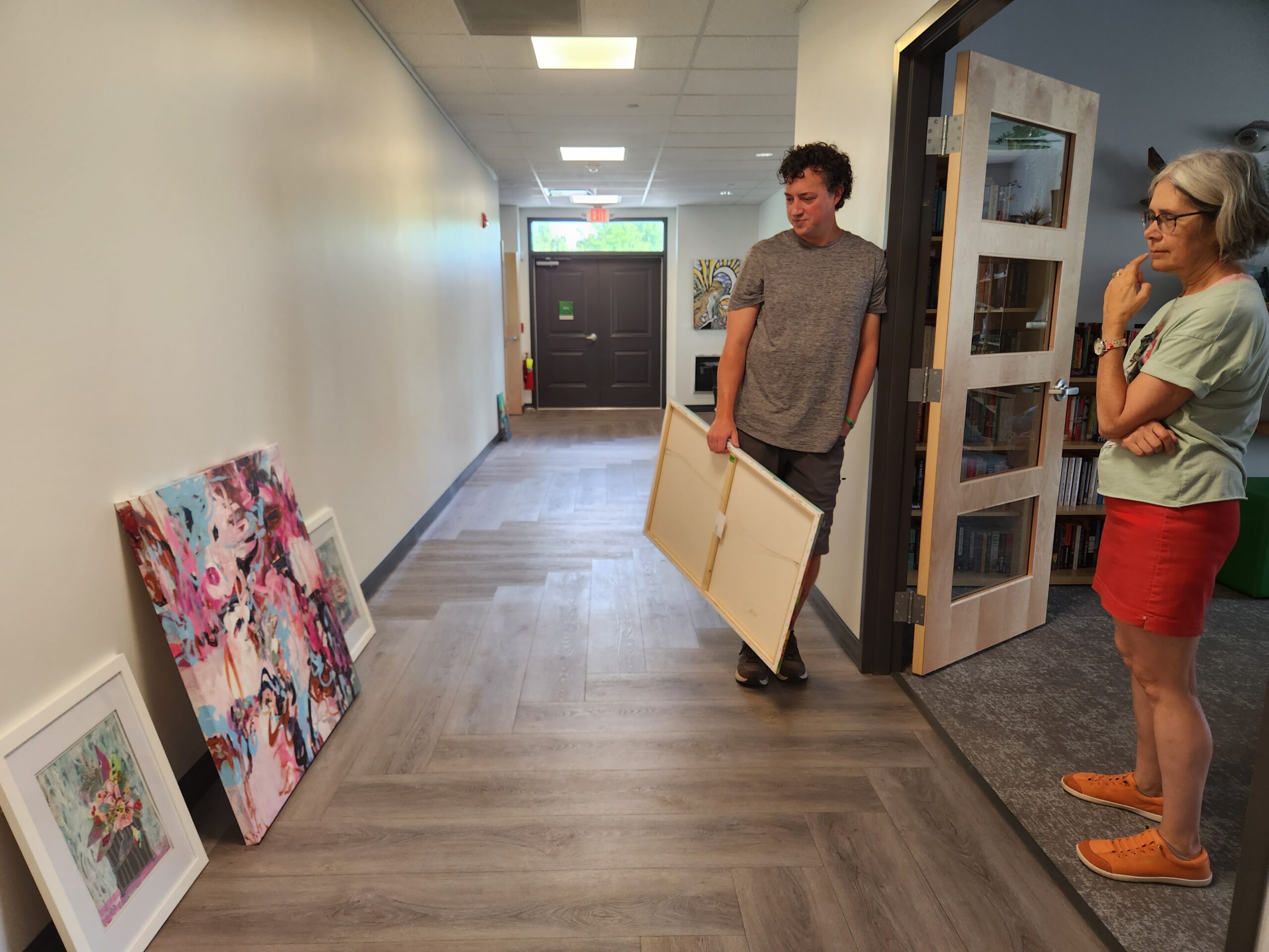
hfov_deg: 73.9
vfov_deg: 58.9
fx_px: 843
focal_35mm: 23
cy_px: 476
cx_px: 634
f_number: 1.8
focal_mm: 5.4
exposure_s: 1/120
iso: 160
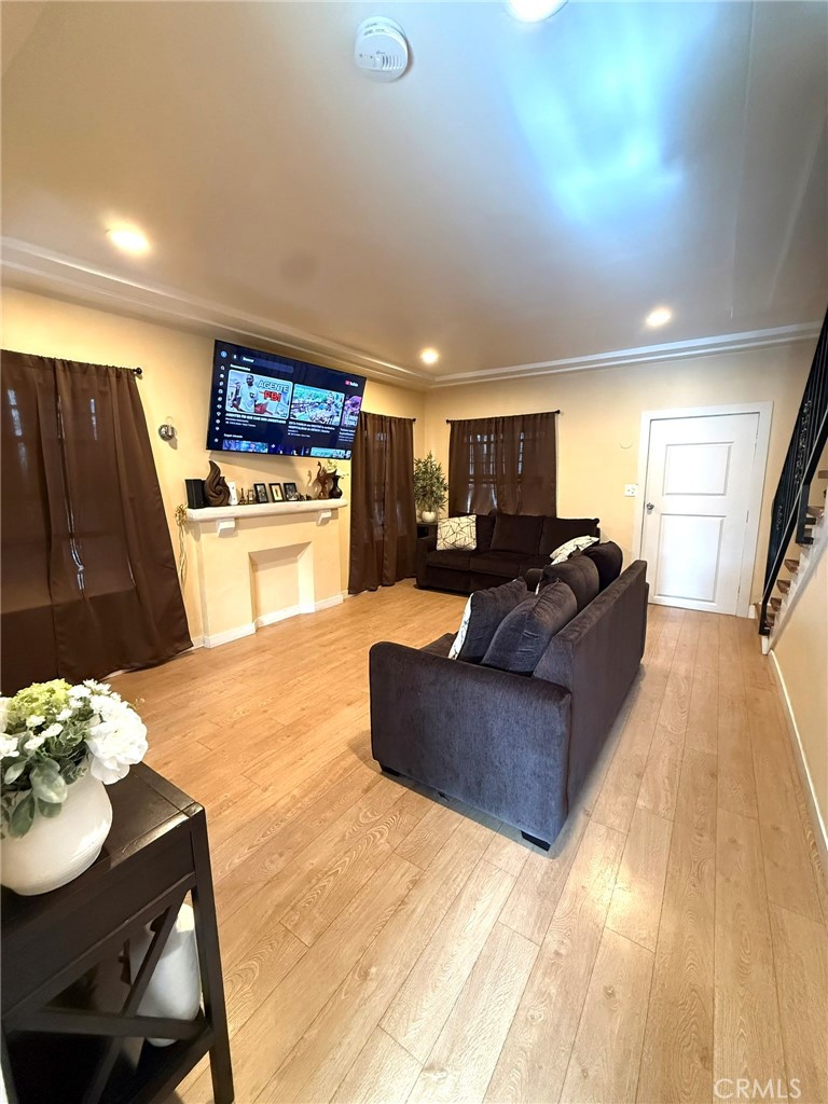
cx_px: 414
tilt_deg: -8.5
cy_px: 552
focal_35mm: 14
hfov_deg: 85.7
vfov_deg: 102.1
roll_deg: -0.4
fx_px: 446
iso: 800
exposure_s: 1/60
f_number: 2.2
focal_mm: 2.22
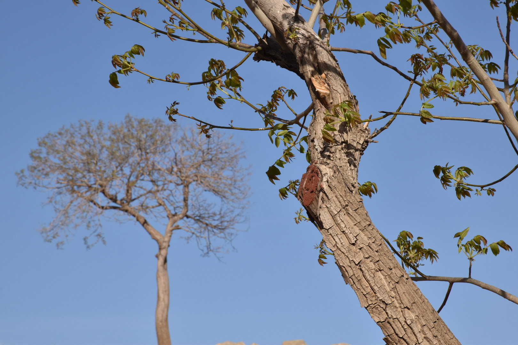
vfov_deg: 8.2
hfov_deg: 12.2
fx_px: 2417
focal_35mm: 168
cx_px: 259
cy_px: 172
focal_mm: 112
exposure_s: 1/250
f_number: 14
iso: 200
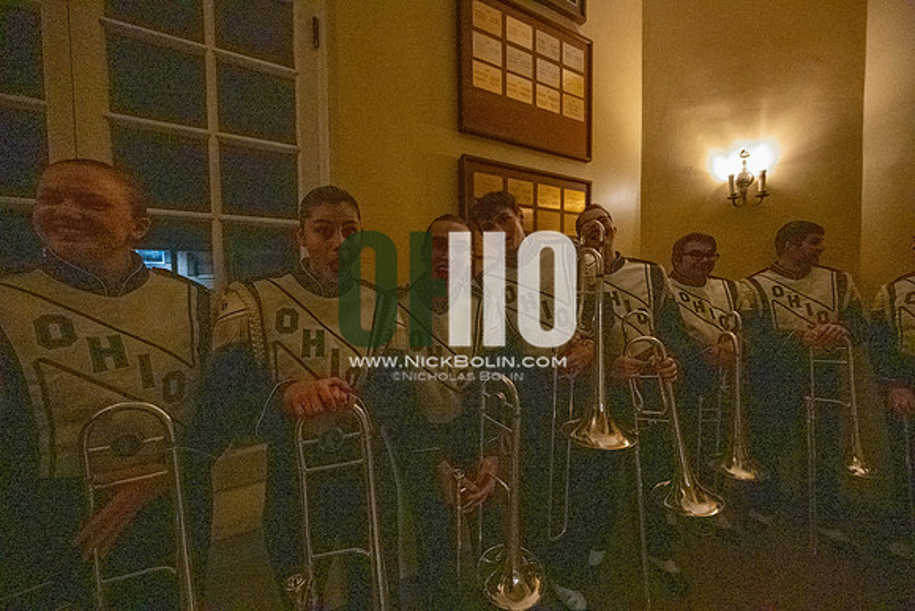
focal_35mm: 14
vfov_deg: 81.2
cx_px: 458
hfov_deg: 104.2
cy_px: 306
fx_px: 356
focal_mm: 14
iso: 25600
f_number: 4.5
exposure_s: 1/500
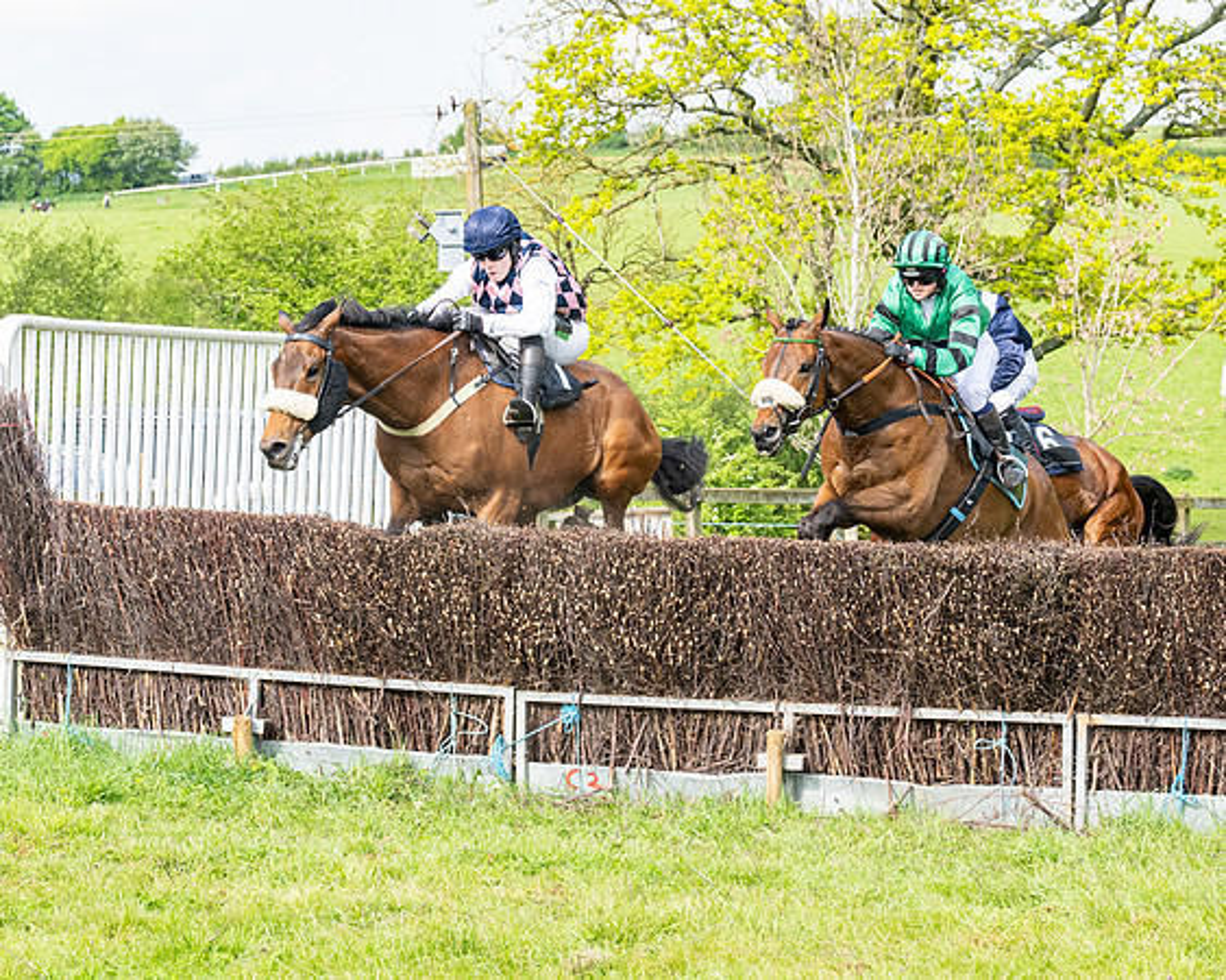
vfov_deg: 10.6
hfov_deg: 13.3
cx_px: 410
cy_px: 586
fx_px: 5262
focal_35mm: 145
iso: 400
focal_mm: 70
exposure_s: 1/1250
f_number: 5.6
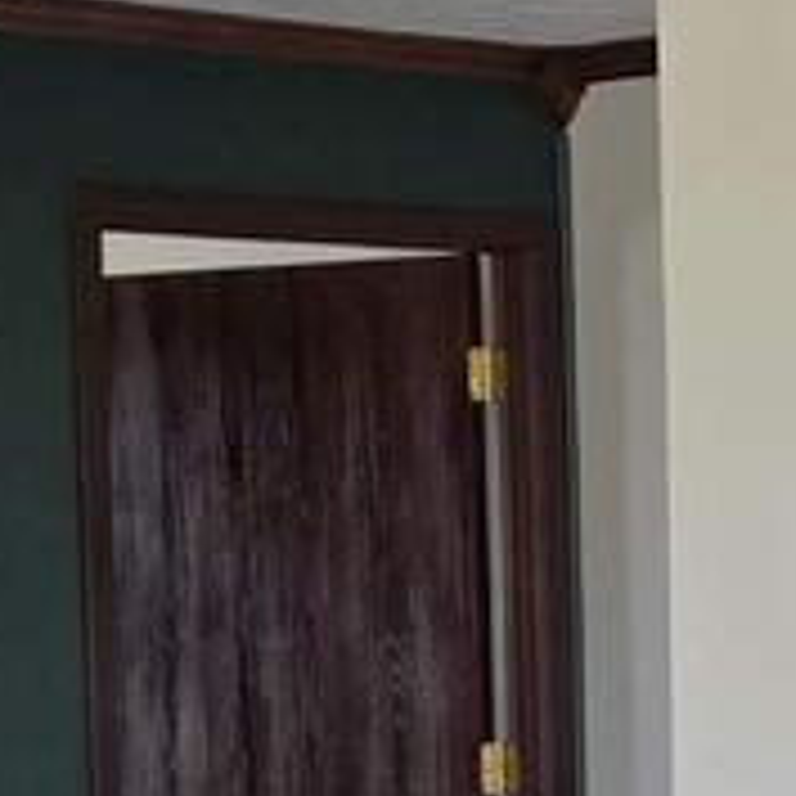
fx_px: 4293
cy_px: 715
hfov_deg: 10.2
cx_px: 1264
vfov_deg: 10.5
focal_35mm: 165
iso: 40
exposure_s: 1/180
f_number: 1.8
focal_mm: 5.4
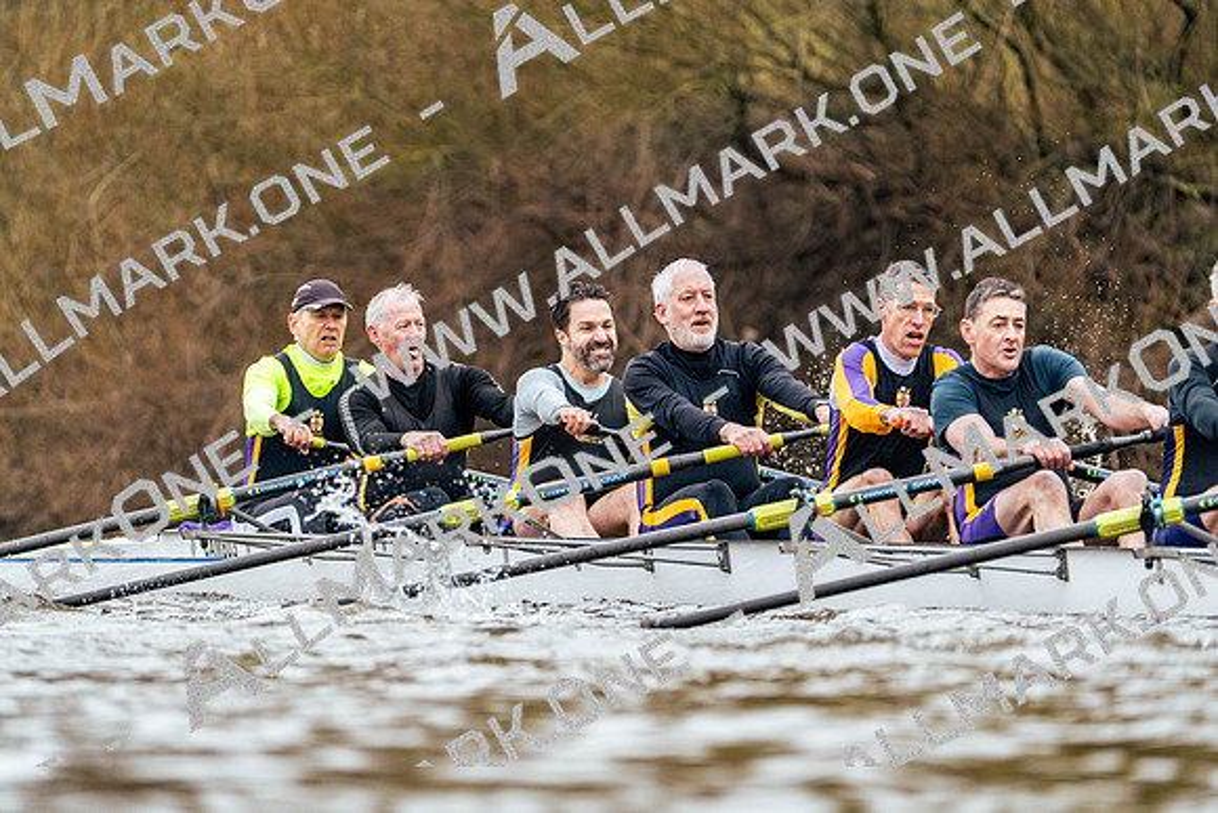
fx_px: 16277
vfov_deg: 2.9
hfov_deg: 4.3
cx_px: 609
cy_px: 406
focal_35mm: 481
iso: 2000
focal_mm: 481
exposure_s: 1/2000
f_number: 6.3
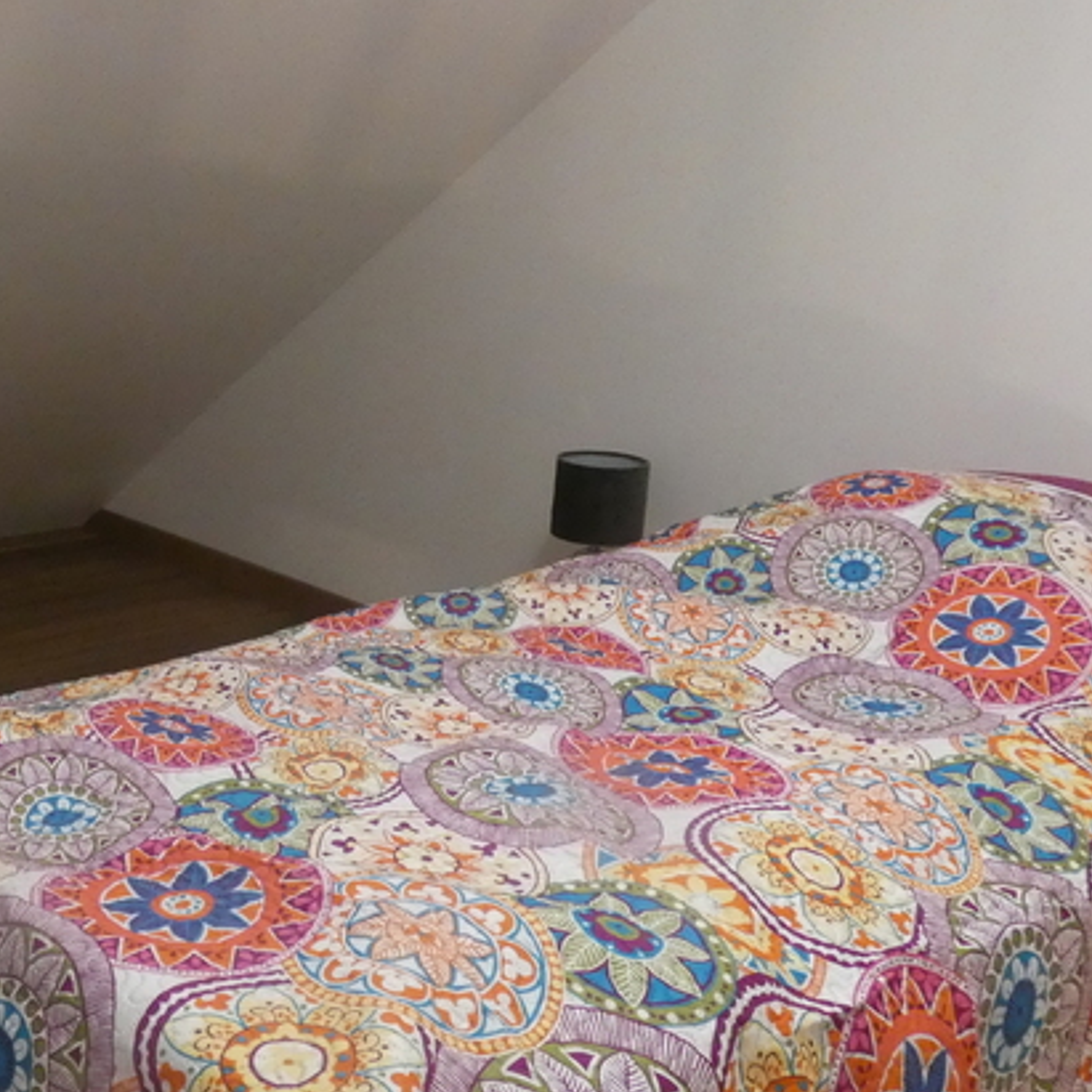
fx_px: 1570
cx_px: 175
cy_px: 614
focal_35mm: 44
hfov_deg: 36.6
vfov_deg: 38.3
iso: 640
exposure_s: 1/60
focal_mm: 3.6
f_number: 2.8
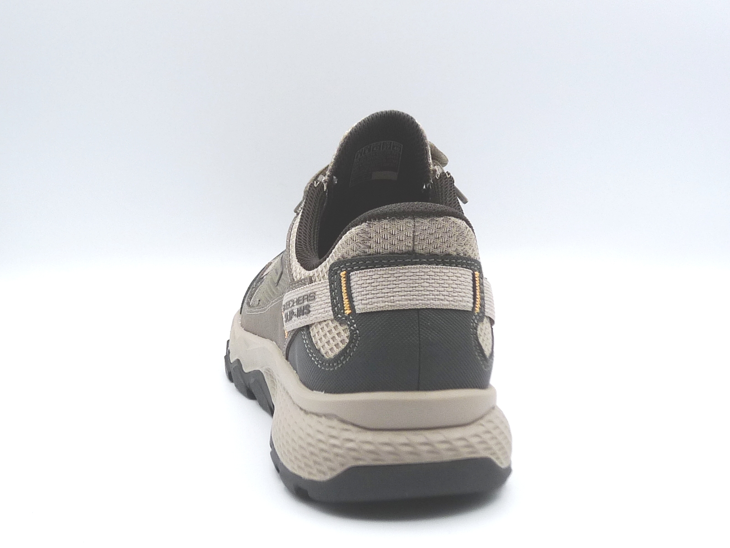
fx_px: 1097
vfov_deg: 28.0
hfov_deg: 36.8
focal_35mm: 52
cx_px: 365
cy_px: 274
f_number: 4.5
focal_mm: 5.3
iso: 100
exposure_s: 1/200
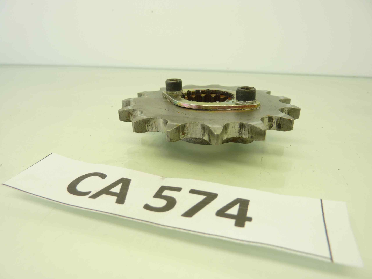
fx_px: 269
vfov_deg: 54.9
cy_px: 140
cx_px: 186
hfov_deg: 69.4
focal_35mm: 25
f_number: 3.3
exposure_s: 1/30
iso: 80
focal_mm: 4.1
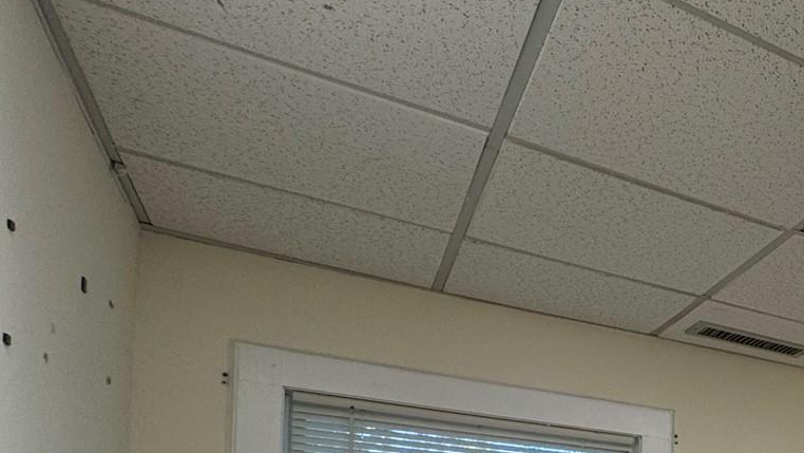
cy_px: 602
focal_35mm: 41
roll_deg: -0.7
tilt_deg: +0.2
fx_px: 874
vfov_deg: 24.9
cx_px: 1031
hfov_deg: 35.2
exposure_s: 1/120
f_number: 2.2
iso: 100
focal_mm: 2.22
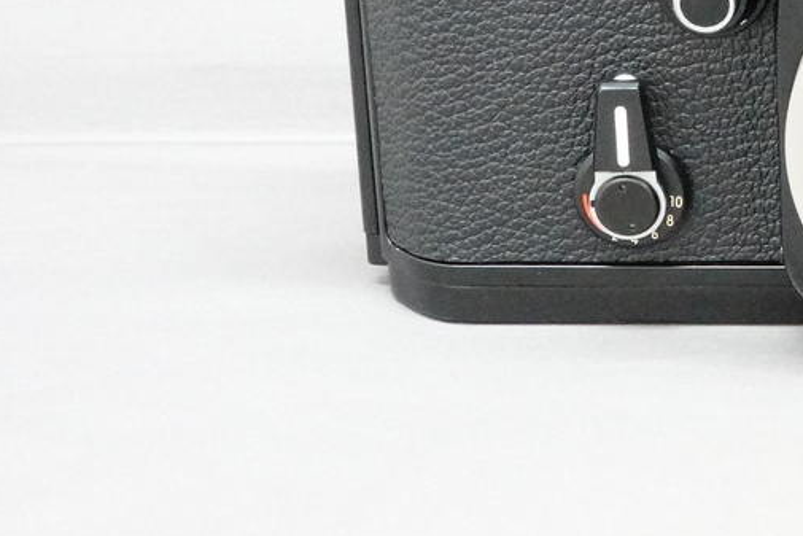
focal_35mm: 114
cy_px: -68
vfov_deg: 11.8
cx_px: 946
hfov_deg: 17.2
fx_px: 2543
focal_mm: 17.88
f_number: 8
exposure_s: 1/30
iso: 6400
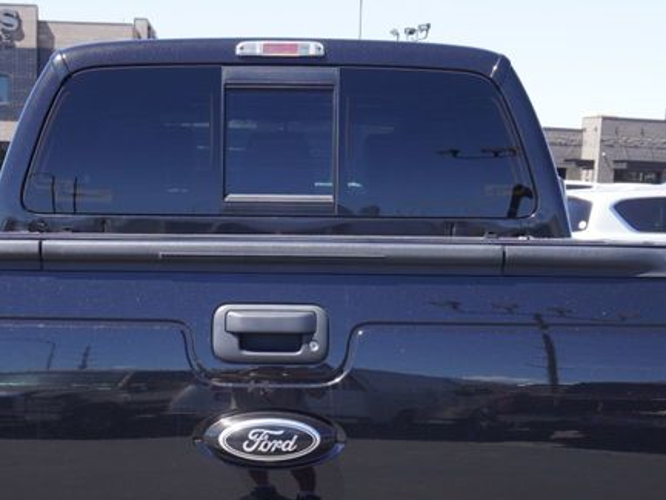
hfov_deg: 25.9
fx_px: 1443
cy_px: 475
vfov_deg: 19.2
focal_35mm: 75
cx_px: 271
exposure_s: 1/125
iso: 100
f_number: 6.3
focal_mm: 22
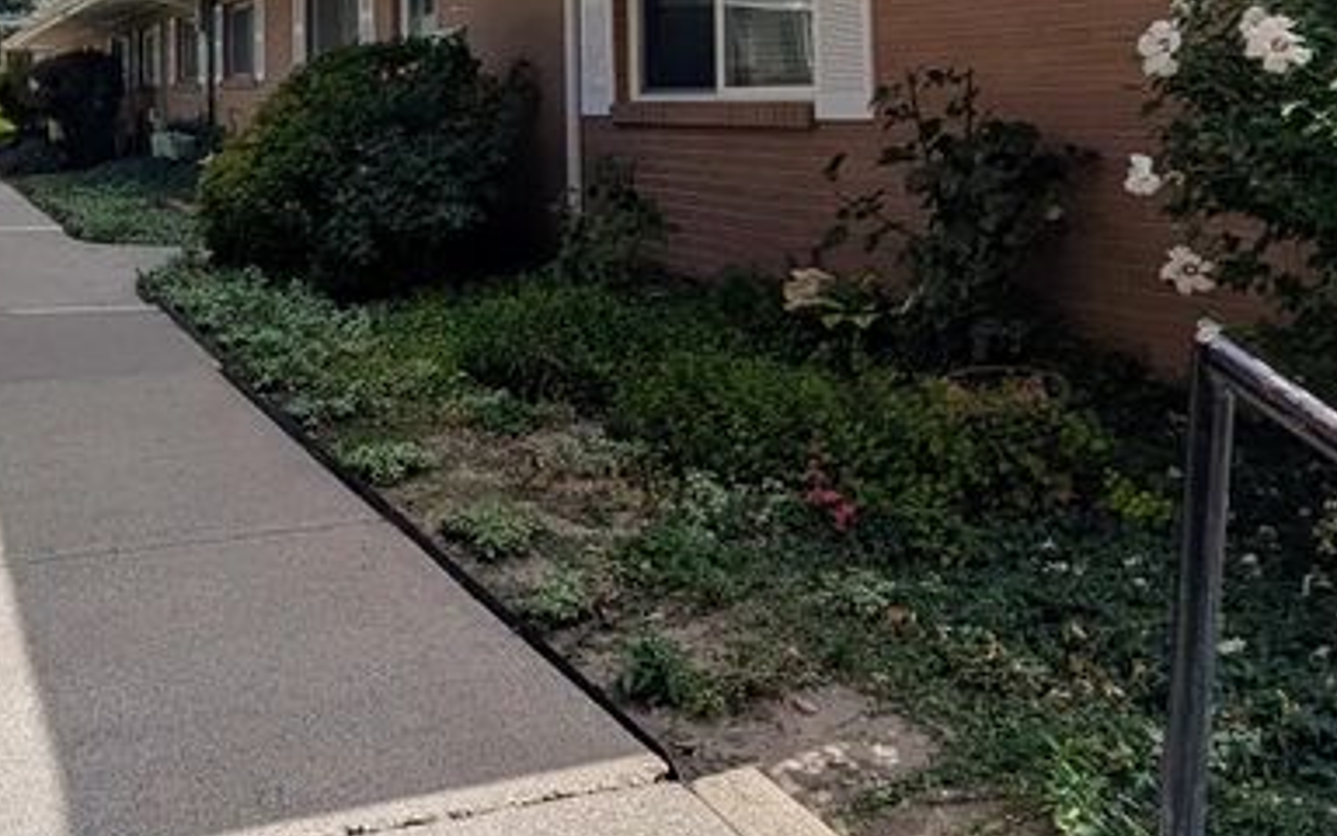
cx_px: 446
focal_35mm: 34
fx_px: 1239
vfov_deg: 34.7
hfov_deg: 55.5
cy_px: 51
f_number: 1.7
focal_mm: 2.02
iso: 51
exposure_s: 1/5319
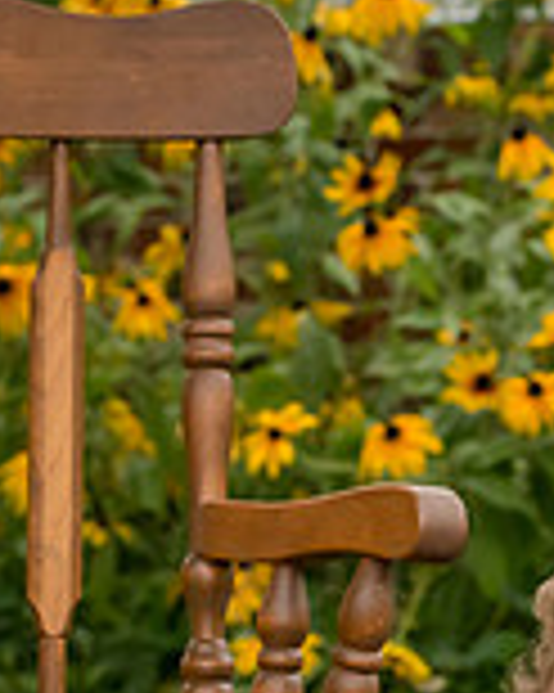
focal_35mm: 321
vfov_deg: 6.0
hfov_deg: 4.8
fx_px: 6586
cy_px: 799
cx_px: 800
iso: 500
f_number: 9
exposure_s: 1/320
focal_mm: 86
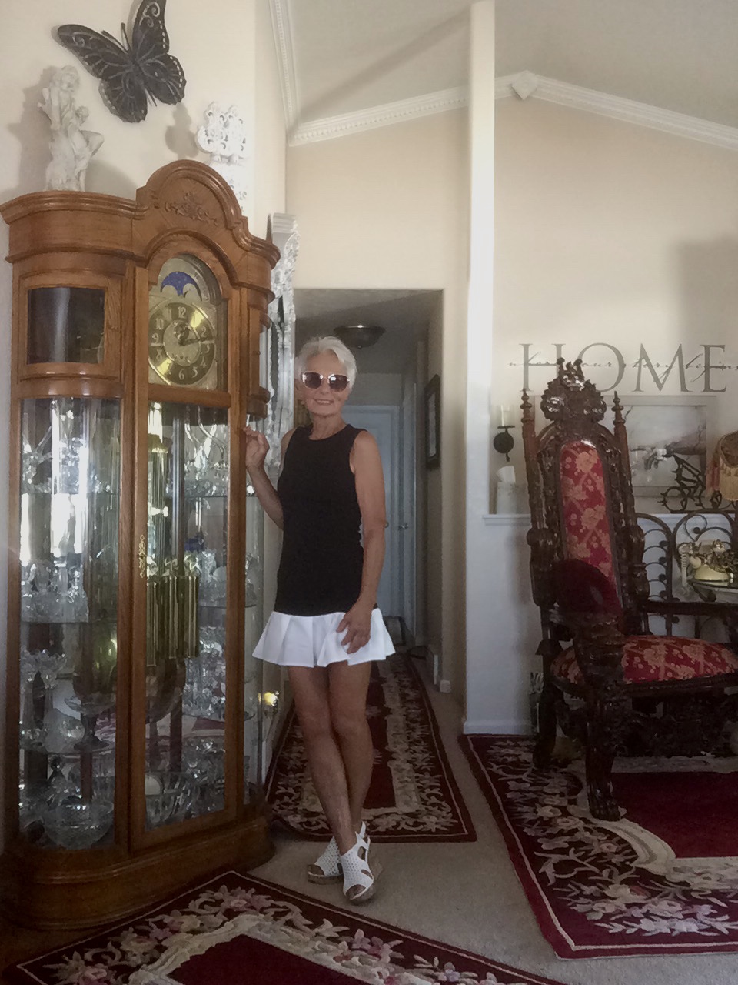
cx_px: 369
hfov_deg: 45.4
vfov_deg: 58.4
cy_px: 492
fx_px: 881
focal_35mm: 31
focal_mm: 2.65
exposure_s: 1/15
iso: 320
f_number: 2.2
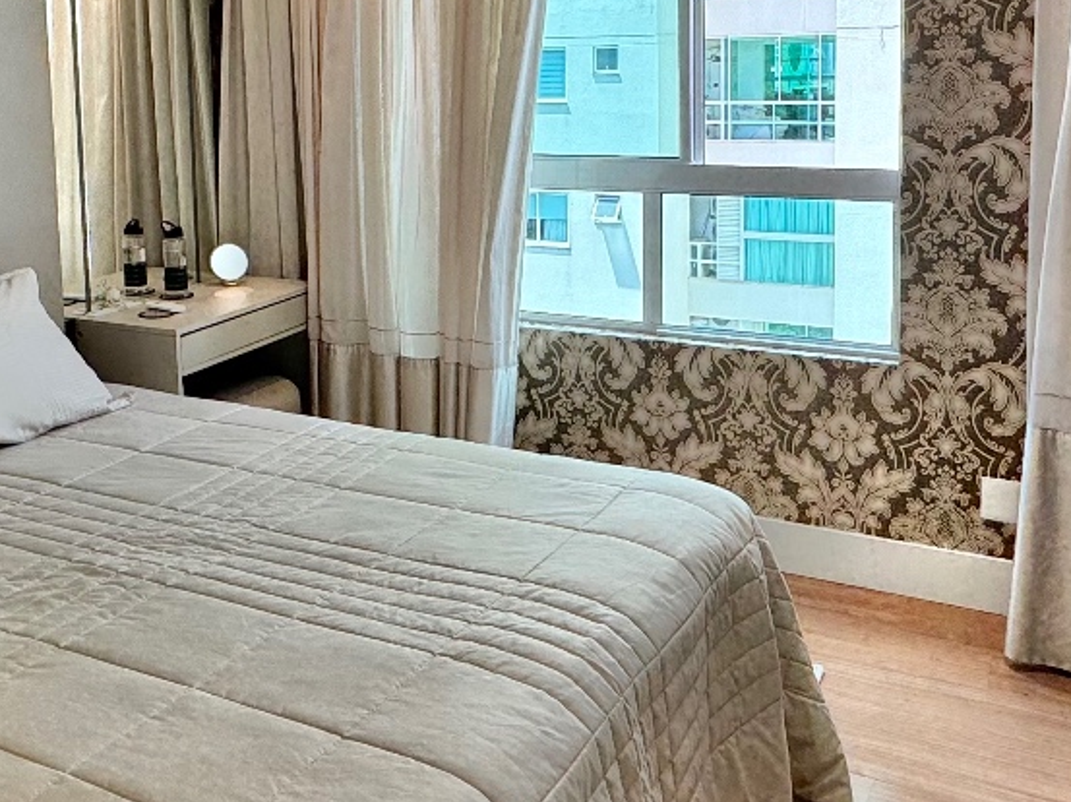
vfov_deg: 36.5
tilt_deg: -5.8
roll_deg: +2.1
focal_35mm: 38
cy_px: 170
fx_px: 1175
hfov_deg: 48.7
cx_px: 422
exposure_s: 1/208
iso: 40
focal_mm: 2.22
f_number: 2.2
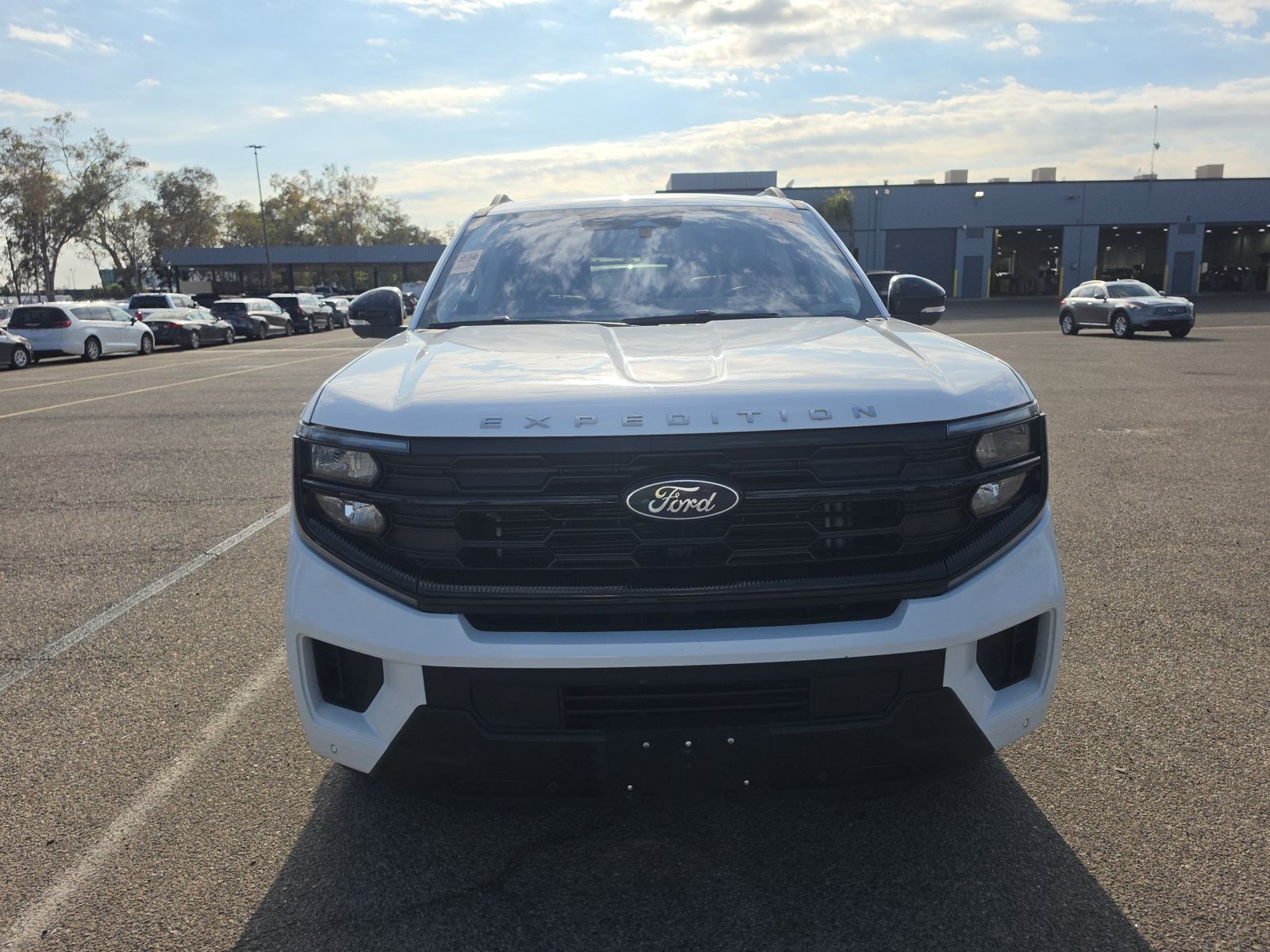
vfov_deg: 58.9
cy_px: 476
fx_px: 844
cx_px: 635
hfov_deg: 73.9
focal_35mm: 23
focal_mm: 6.5
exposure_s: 1/7940
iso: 35
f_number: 1.4
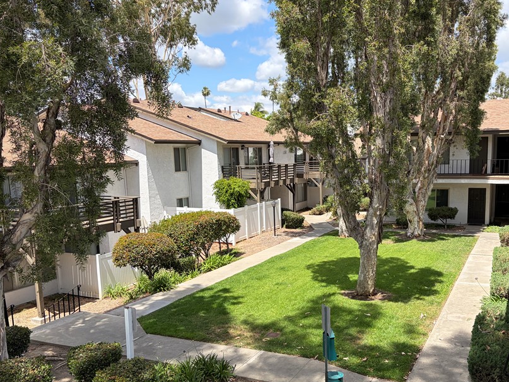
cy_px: 222
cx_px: 308
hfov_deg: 54.9
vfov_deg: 42.8
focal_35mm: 33
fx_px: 485
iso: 50
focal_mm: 5.96
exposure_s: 1/2208
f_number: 1.6
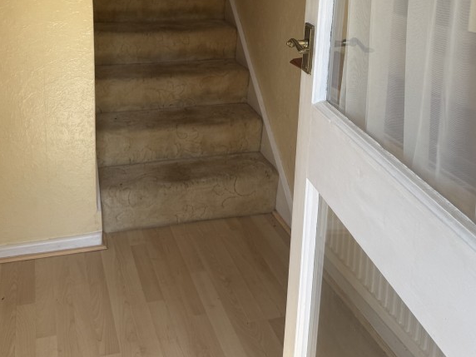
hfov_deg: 43.8
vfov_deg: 32.7
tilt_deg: -13.8
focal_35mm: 43
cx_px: 223
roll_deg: -1.7
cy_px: 72
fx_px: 591
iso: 64
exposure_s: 1/254
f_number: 1.78
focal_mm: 6.76
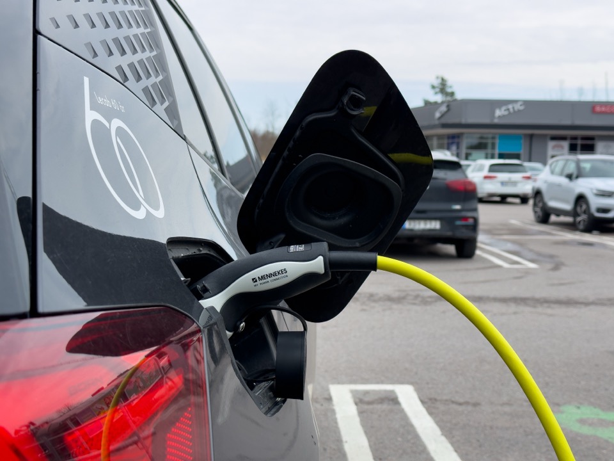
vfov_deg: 30.3
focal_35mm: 48
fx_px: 851
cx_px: 307
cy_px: 230
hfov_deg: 39.7
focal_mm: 6.86
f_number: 1.8
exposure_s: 1/1800
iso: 64
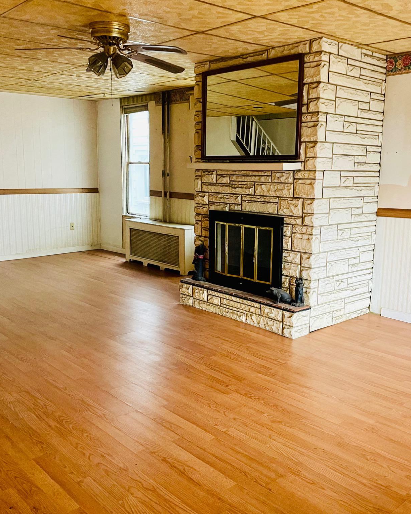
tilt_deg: -10.0
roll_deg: -0.4
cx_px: 240
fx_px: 517
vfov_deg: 52.8
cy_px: 257
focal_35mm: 34
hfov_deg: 43.2
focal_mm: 4.2
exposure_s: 1/60
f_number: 1.6
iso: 400
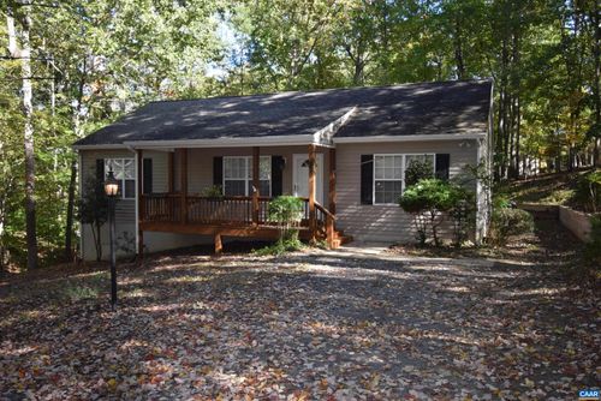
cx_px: 300
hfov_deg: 61.9
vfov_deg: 43.7
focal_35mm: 30
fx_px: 501
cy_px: 200
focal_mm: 20
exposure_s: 1/125
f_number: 5.6
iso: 320
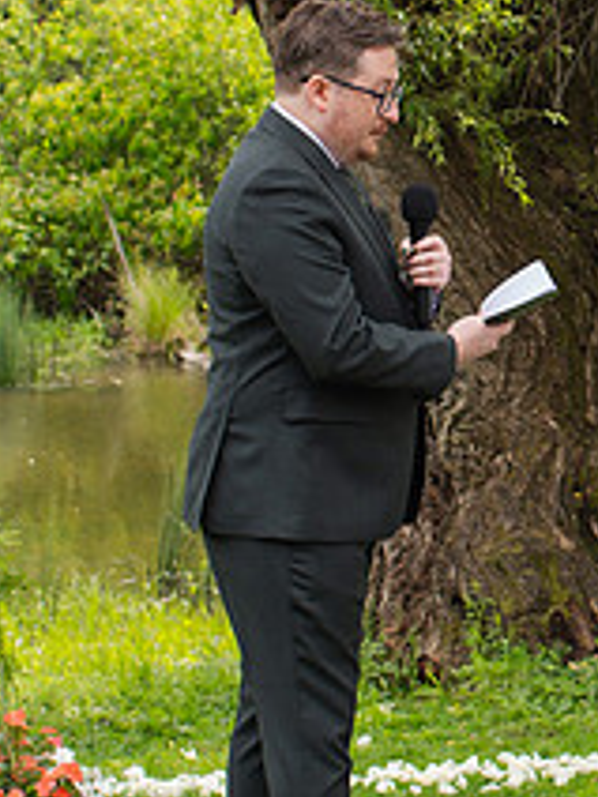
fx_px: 3754
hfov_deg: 9.0
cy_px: 299
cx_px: 705
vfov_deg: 12.1
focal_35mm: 163
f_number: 3.5
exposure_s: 1/500
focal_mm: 35
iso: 100
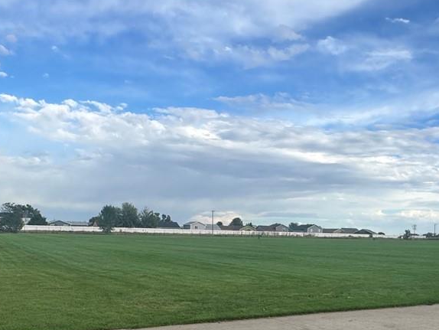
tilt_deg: -3.3
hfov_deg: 47.6
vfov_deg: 35.8
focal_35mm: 39
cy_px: 256
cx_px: 258
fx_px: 495
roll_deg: -1.0
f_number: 2.2
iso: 40
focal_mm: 2.22
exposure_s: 1/1143
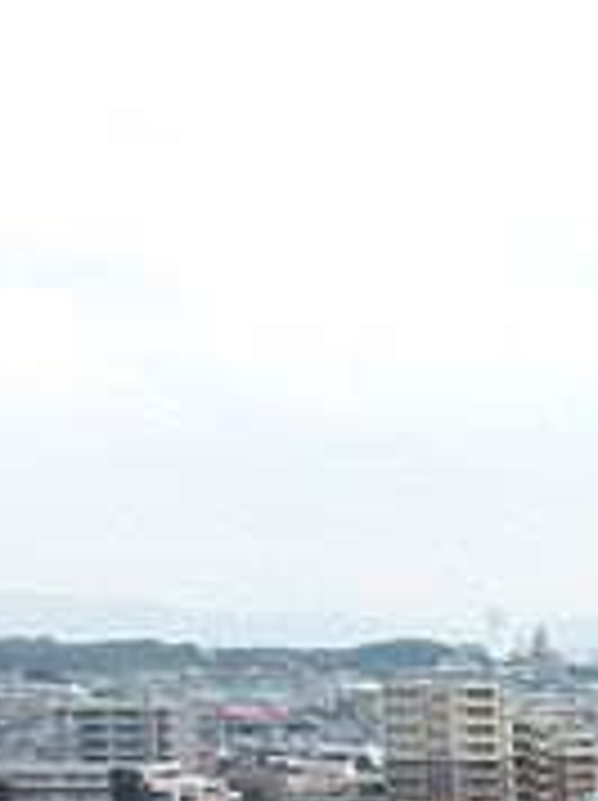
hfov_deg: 13.0
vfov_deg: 20.2
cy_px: 1008
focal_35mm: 90
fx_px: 2078
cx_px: 1367
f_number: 3.3
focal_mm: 4.1
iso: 80
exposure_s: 1/100
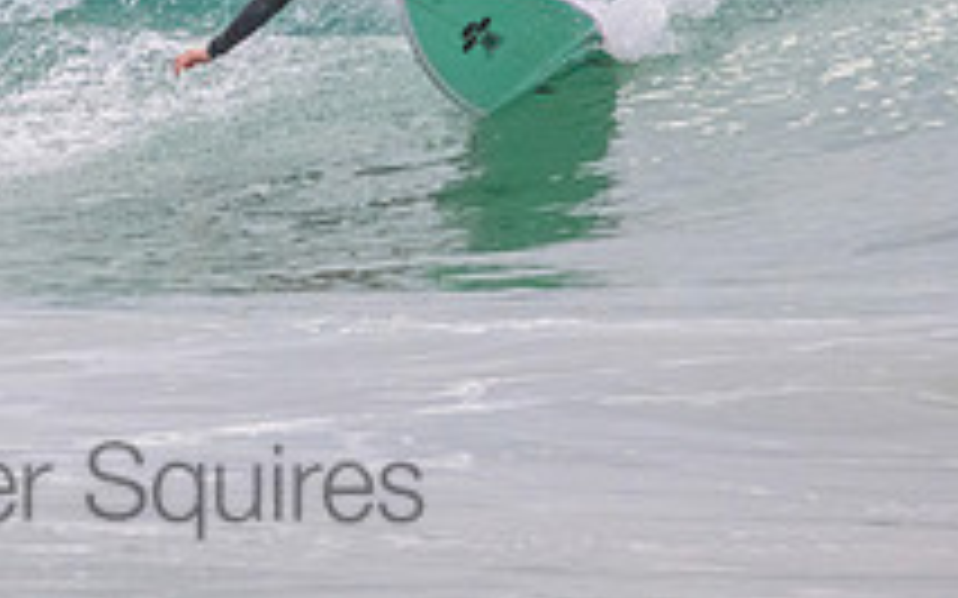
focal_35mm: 2223
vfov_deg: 0.6
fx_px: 58024
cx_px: 76
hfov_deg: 0.9
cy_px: -263
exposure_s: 1/1250
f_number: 11
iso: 4000
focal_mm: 800
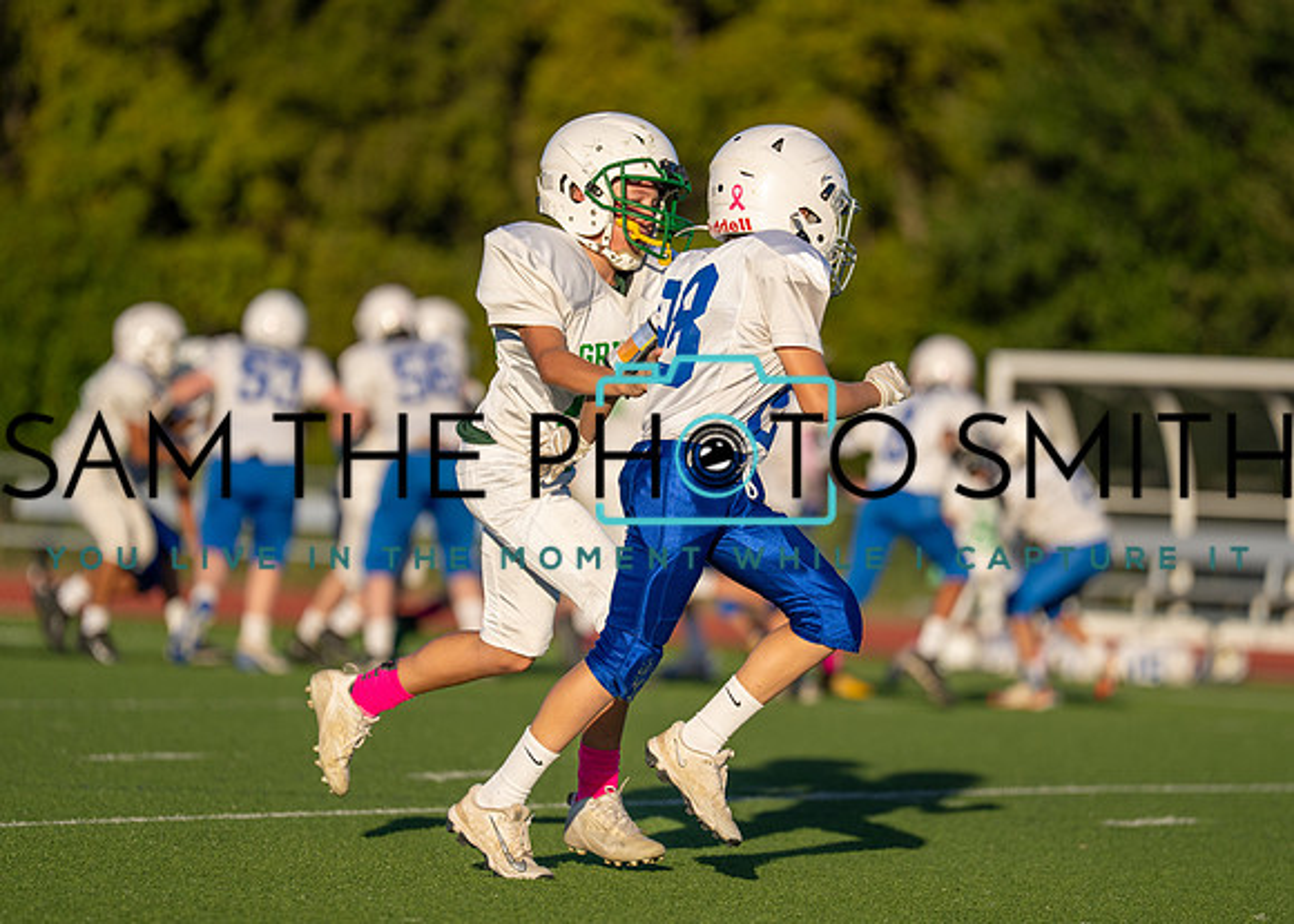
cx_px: 632
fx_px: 9439
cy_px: 422
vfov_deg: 5.6
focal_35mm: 257
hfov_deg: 7.8
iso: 200
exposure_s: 1/4000
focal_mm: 200
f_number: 2.8
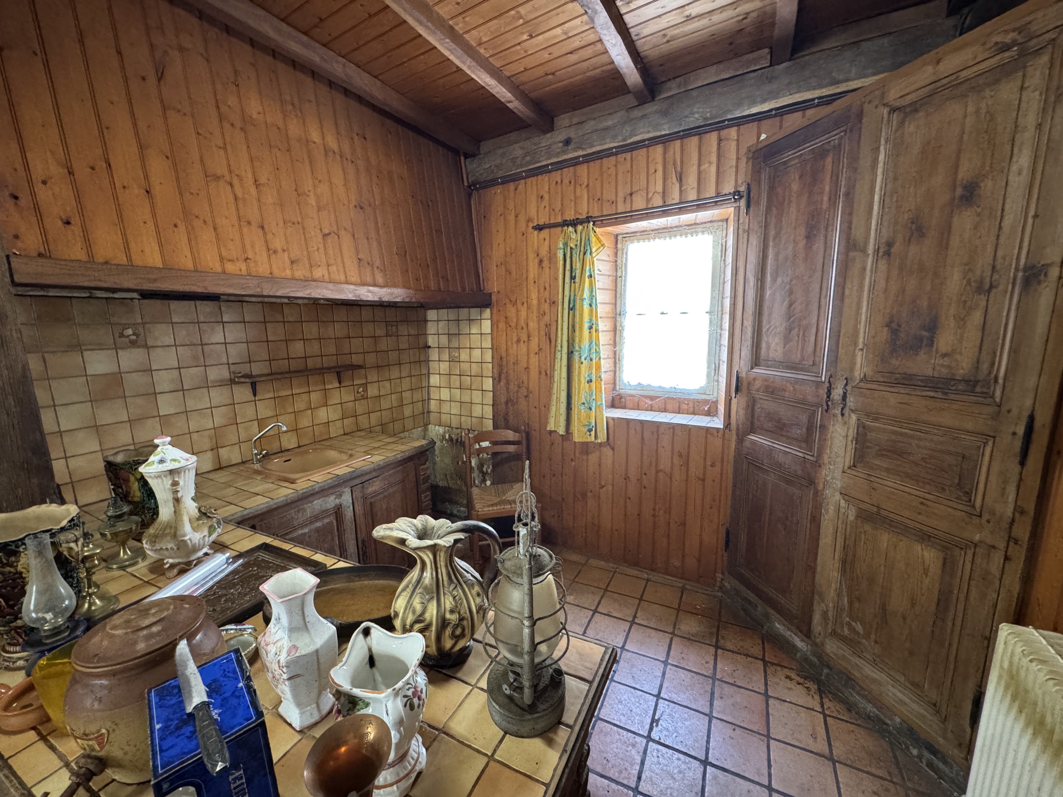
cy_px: 398
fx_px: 430
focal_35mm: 14
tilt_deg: -9.5
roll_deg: +1.7
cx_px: 532
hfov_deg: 102.1
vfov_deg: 85.7
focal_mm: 2.22
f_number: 2.2
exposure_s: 1/50
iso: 640
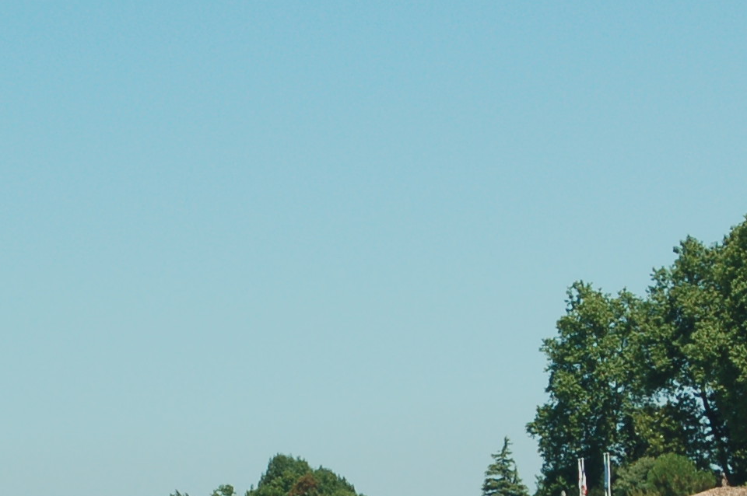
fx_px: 5360
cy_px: 458
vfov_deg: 5.3
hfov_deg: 8.0
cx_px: 261
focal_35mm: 259
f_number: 9
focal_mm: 55
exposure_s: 1/320
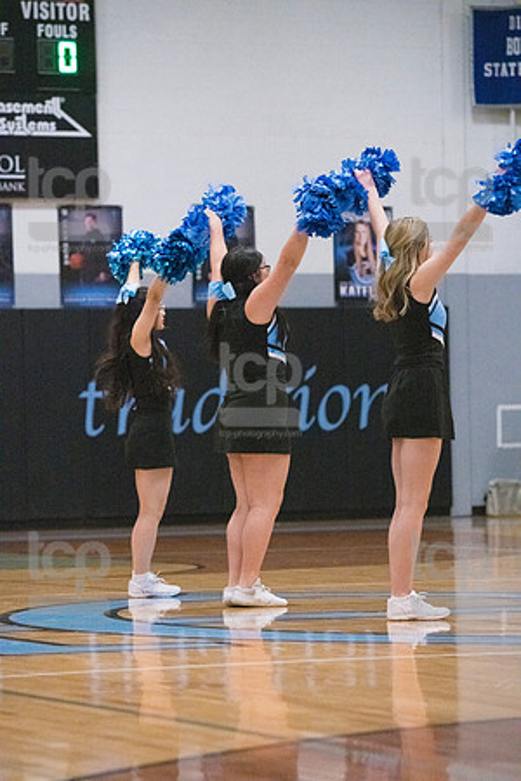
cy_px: 390
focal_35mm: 165
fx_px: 3582
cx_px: 260
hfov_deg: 8.3
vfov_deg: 12.5
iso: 10000
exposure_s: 1/1600
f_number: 4.5
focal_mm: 165
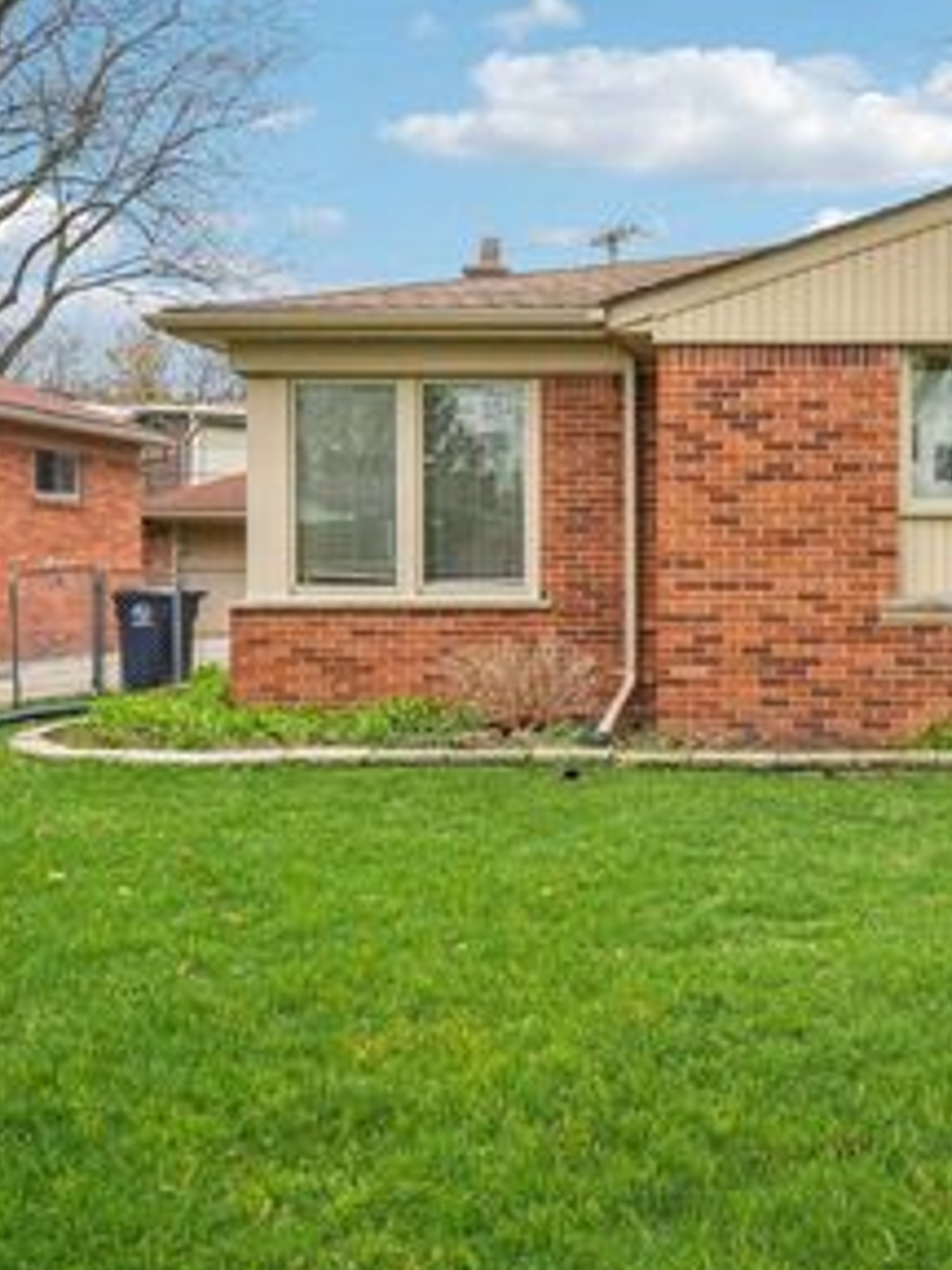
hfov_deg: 34.0
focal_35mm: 40
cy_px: 584
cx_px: 855
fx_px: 1467
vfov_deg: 46.8
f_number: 8
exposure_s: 1/45
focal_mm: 16
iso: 100
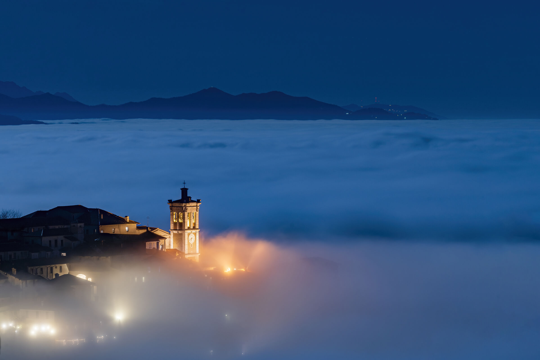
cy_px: 180
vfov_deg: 7.7
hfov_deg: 11.5
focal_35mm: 178
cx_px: 270
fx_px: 2670
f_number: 13
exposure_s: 30
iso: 100
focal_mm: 178
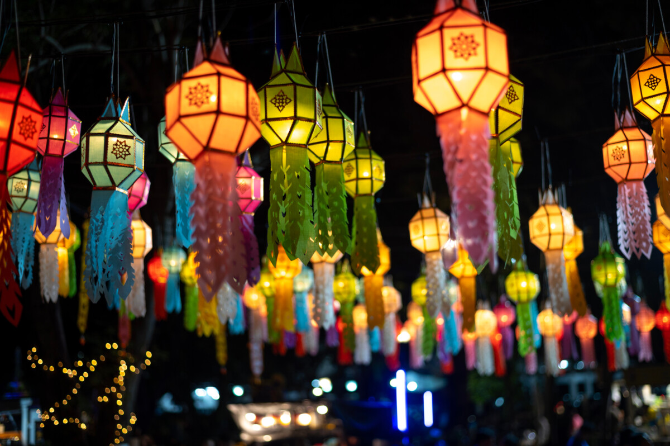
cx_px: 335
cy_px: 223
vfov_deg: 26.9
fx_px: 930
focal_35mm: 50
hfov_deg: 39.6
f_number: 2.2
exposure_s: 1/60
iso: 200
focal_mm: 50
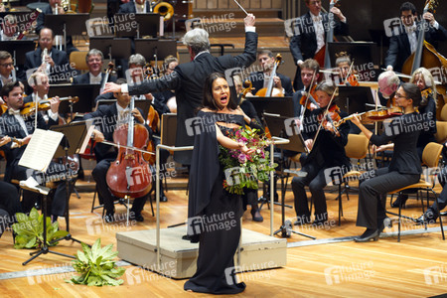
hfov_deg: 17.1
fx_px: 1490
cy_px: 149
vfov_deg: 11.4
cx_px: 224
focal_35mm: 120
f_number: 4
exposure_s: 1/60
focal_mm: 120
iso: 1600
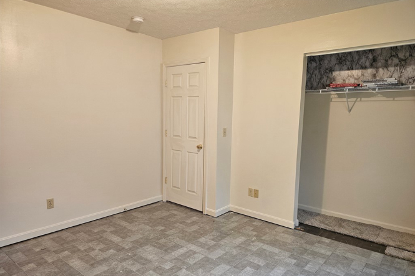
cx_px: 208
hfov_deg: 73.8
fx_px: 277
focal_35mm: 24
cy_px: 150
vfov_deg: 53.0
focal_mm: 6.3
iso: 250
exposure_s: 1/120
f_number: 1.7
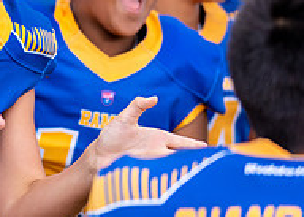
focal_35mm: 240
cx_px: -96
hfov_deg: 8.3
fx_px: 2071
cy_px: 31
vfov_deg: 6.0
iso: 500
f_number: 2.8
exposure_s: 1/1250
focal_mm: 70
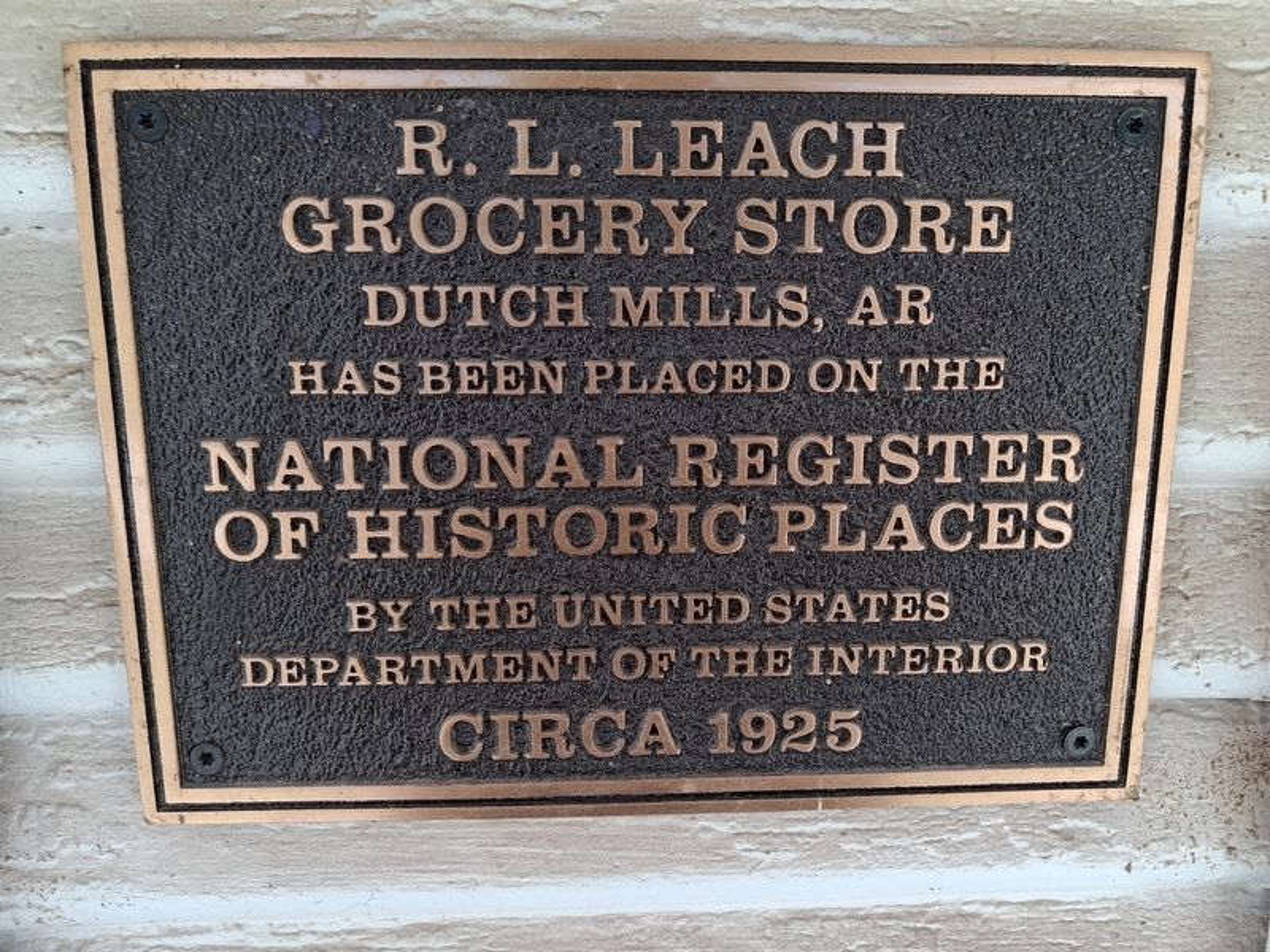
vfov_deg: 51.4
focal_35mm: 27
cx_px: 635
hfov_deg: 65.3
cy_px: 476
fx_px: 991
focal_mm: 4
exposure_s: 1/100
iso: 32
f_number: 1.8
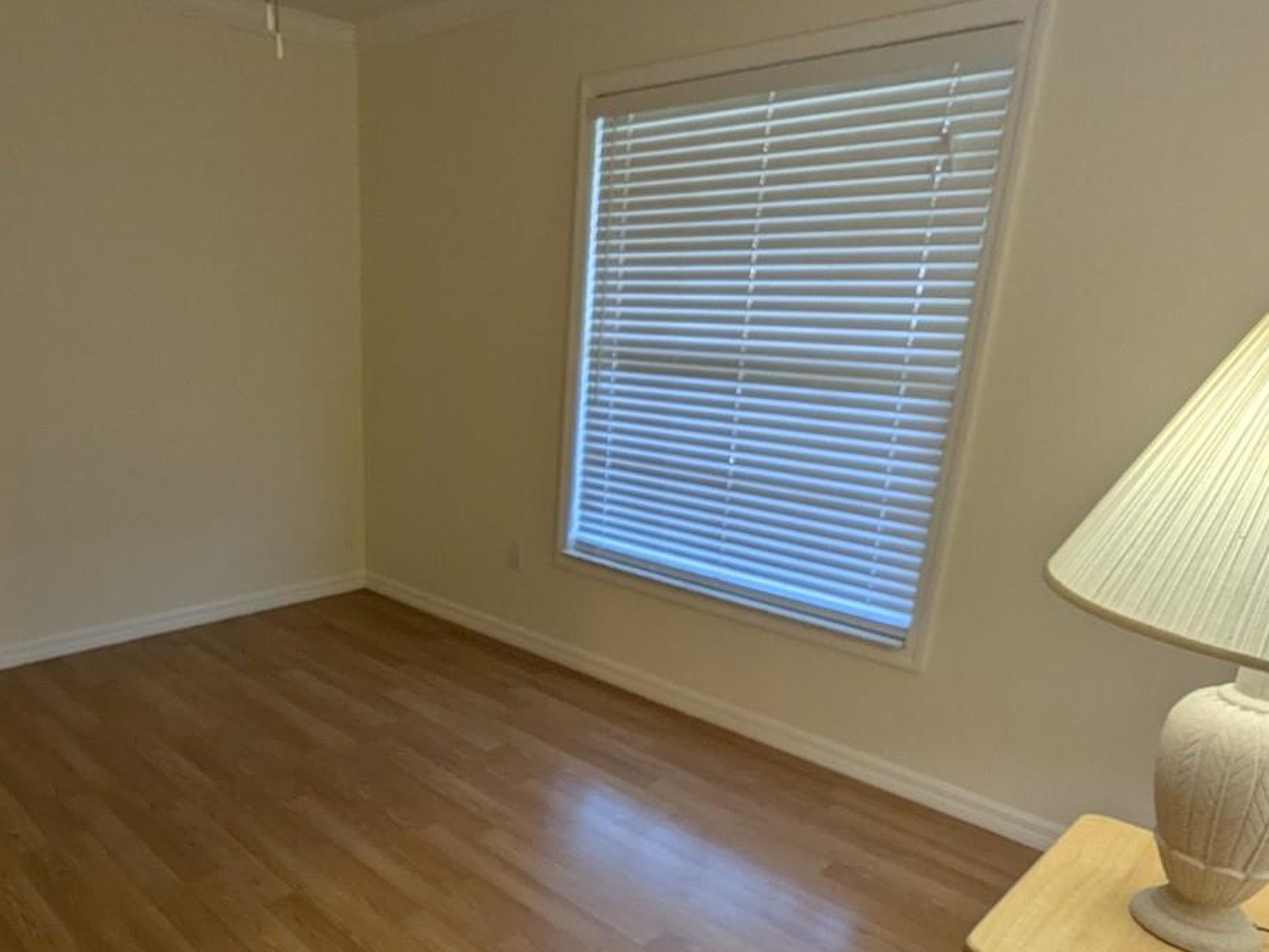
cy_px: 601
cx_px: 465
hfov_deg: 72.5
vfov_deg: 58.1
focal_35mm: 23
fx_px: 843
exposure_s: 1/40
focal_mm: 1.95
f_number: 2.2
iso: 55
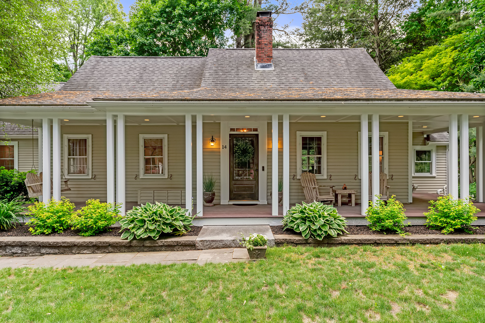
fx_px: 310
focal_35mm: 23
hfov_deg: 76.1
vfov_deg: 55.1
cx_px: 242
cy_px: 162
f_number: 7.1
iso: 125
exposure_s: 4
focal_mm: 23
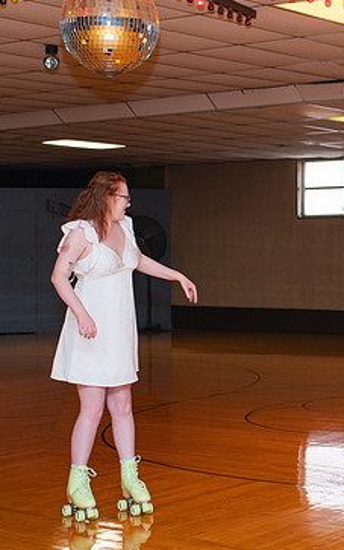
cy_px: 255
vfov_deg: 25.2
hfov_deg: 15.3
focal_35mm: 82
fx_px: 1230
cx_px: 417
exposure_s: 1/200
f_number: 3.2
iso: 1000
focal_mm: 35
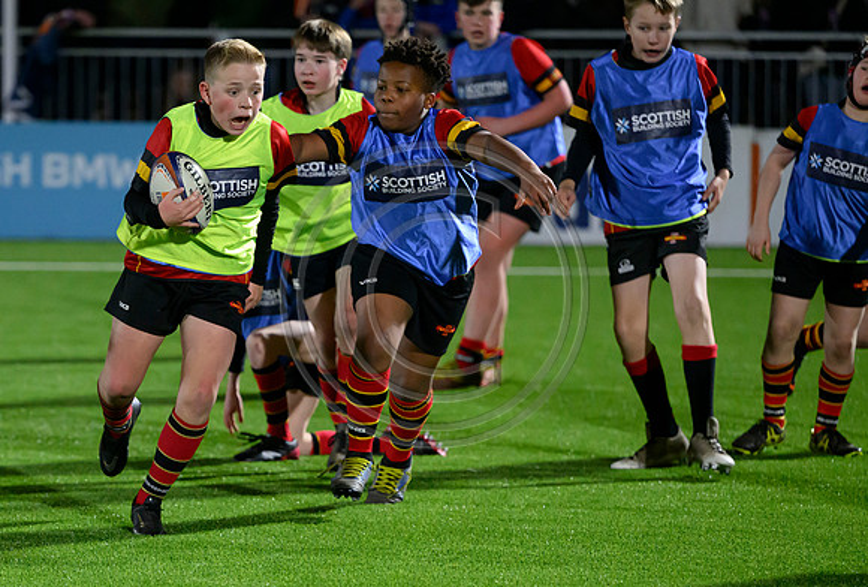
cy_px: 429
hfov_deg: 8.3
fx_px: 5955
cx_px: 253
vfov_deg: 5.6
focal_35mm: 246
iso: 6400
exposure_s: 1/1250
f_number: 3.2
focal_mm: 165
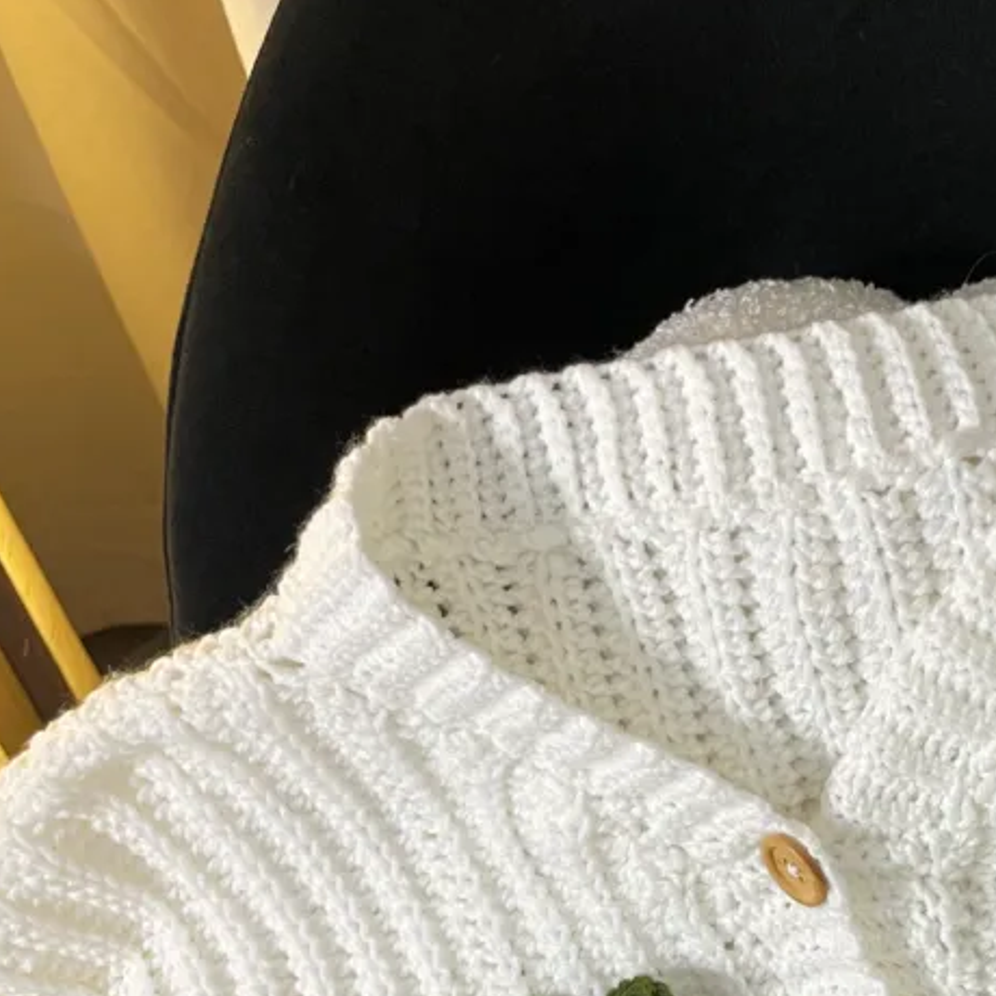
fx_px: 1953
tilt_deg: -53.1
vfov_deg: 26.9
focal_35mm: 60
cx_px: 929
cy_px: 1011
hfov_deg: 27.4
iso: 125
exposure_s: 1/50
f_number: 1.6
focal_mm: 4.2
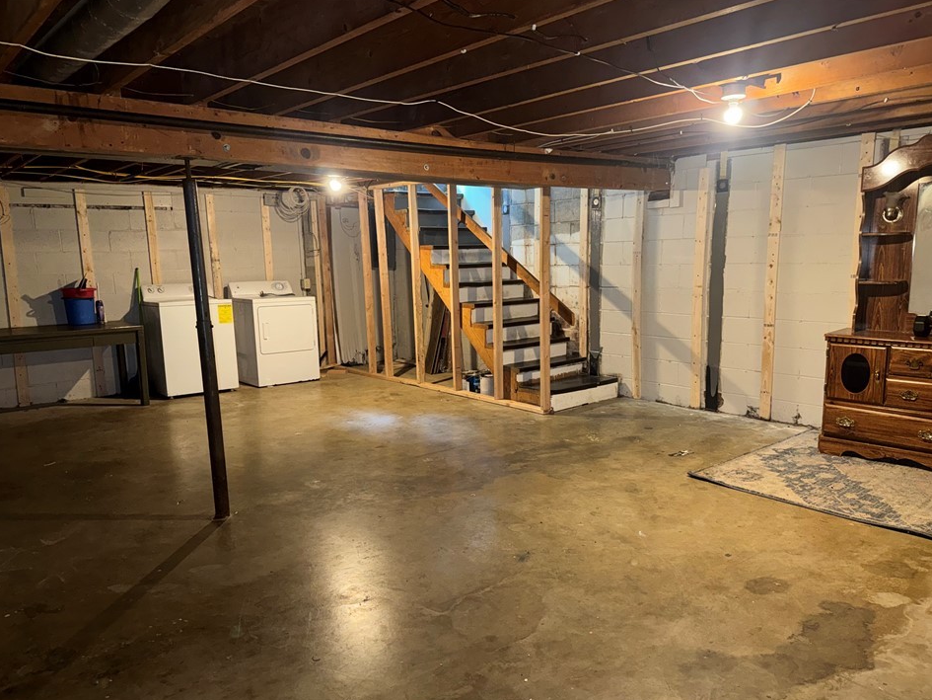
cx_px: 483
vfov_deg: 53.0
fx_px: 700
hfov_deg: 67.3
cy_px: 373
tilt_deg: -9.9
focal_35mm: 26
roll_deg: +1.0
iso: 200
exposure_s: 1/14
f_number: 1.78
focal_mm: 6.76
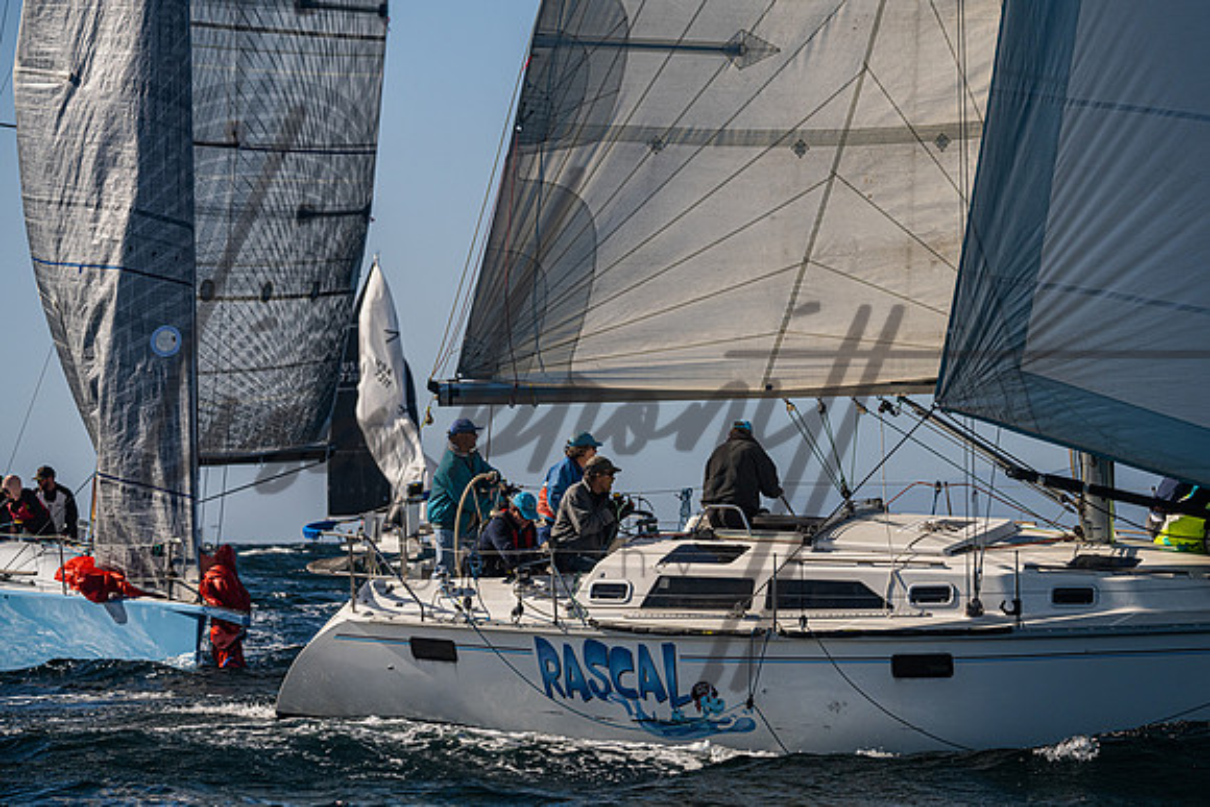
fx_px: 5461
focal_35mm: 162
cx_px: 651
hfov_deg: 12.6
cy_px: 409
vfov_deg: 8.5
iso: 320
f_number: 6.3
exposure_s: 1/5000
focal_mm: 150
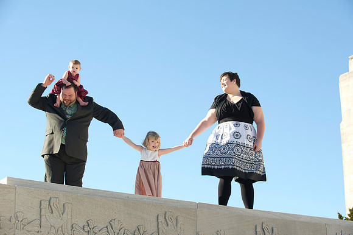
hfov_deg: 28.9
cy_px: 118
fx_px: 686
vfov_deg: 19.4
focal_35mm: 70
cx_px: 176
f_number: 5
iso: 125
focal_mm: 70
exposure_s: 1/200
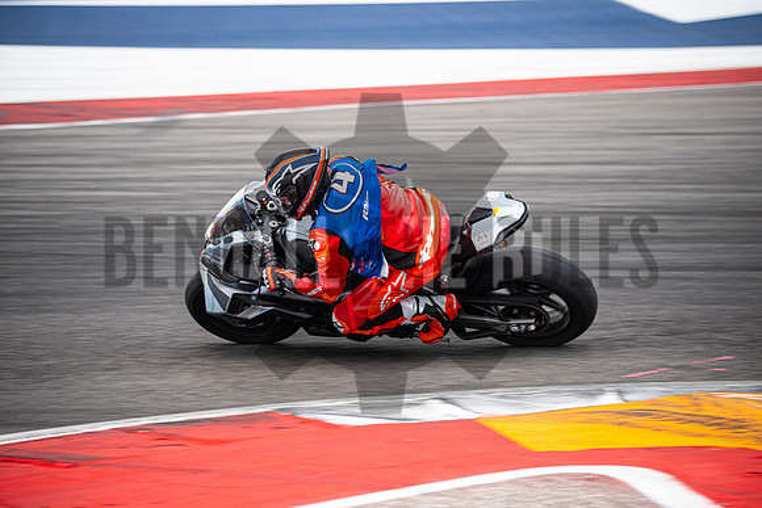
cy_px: 254
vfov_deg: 6.5
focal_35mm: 210
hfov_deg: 9.8
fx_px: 4446
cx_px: 381
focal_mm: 140
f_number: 3.2
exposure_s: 1/250
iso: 160
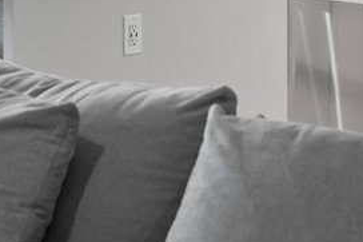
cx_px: -60
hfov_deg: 12.0
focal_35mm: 168
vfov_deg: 7.9
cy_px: -186
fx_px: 1693
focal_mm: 28
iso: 400
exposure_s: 1/13
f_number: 3.2
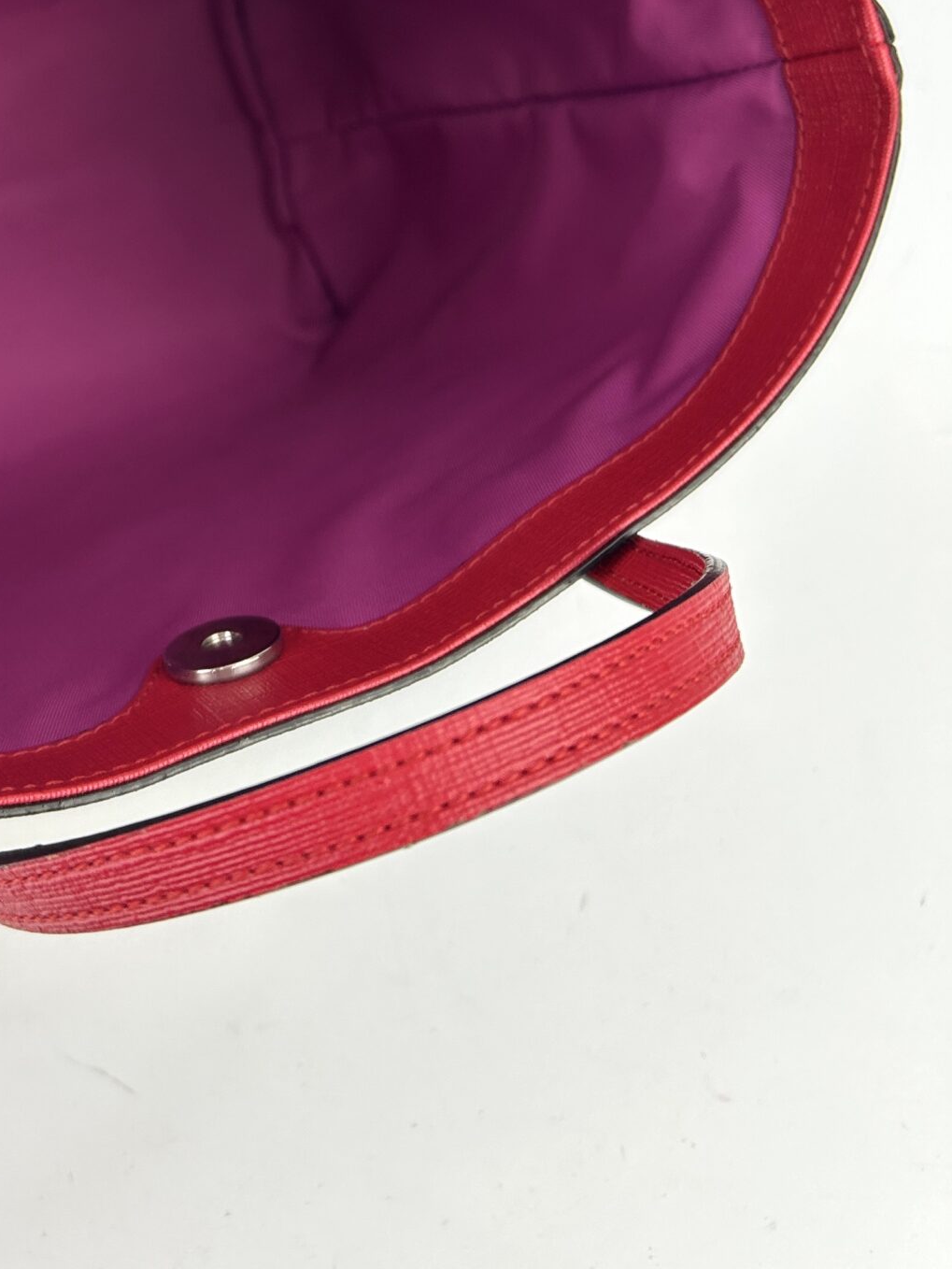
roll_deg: +1.1
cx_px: 64
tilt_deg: -42.1
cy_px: 118
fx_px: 1796
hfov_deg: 28.3
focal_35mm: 49
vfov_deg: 36.4
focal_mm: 5.7
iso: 40
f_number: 1.5
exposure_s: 1/100
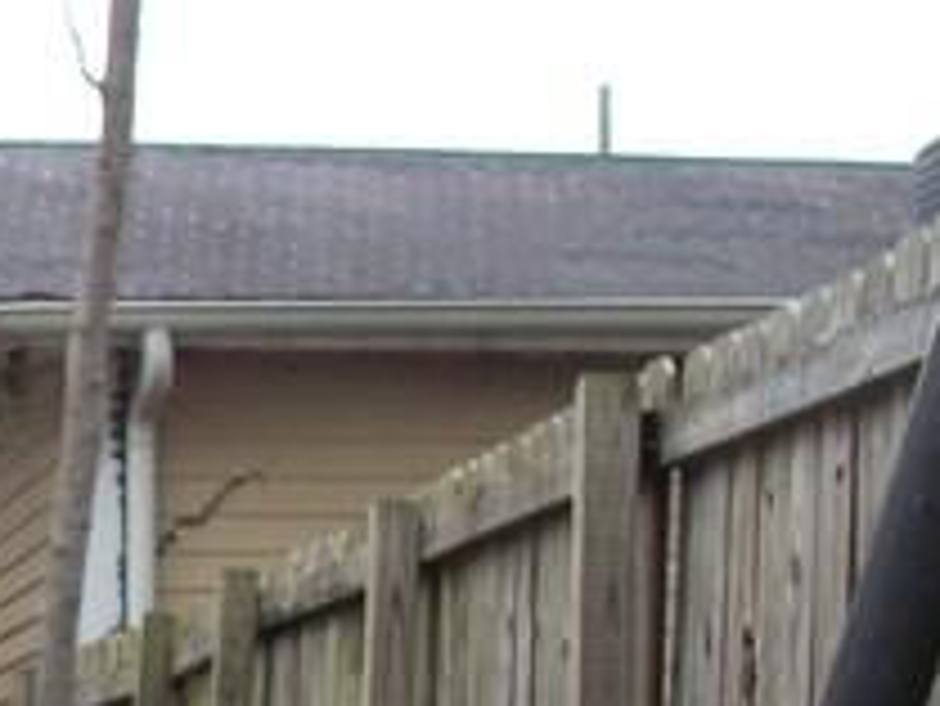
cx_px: -603
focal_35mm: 157
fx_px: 4266
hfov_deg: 11.8
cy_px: 1214
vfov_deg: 9.1
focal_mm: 5.7
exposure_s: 1/250
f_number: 2.9
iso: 80
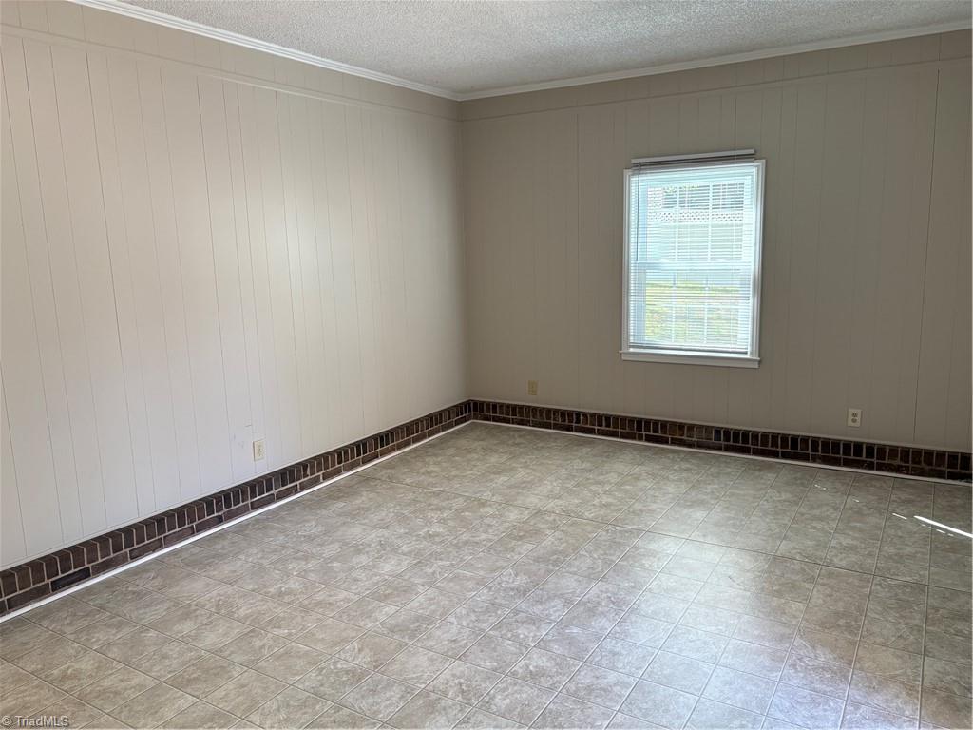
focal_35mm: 26
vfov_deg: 53.1
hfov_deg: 67.3
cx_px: 486
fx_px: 731
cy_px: 365
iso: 160
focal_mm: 5.96
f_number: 1.6
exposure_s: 1/120
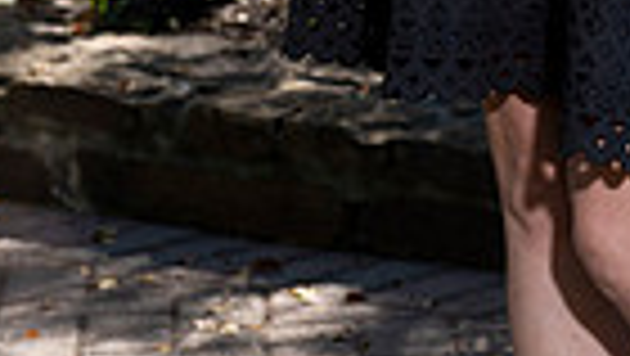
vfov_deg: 3.9
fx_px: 5049
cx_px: 576
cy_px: -608
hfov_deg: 7.1
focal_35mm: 302
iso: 200
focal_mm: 90
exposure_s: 1/200
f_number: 5.6
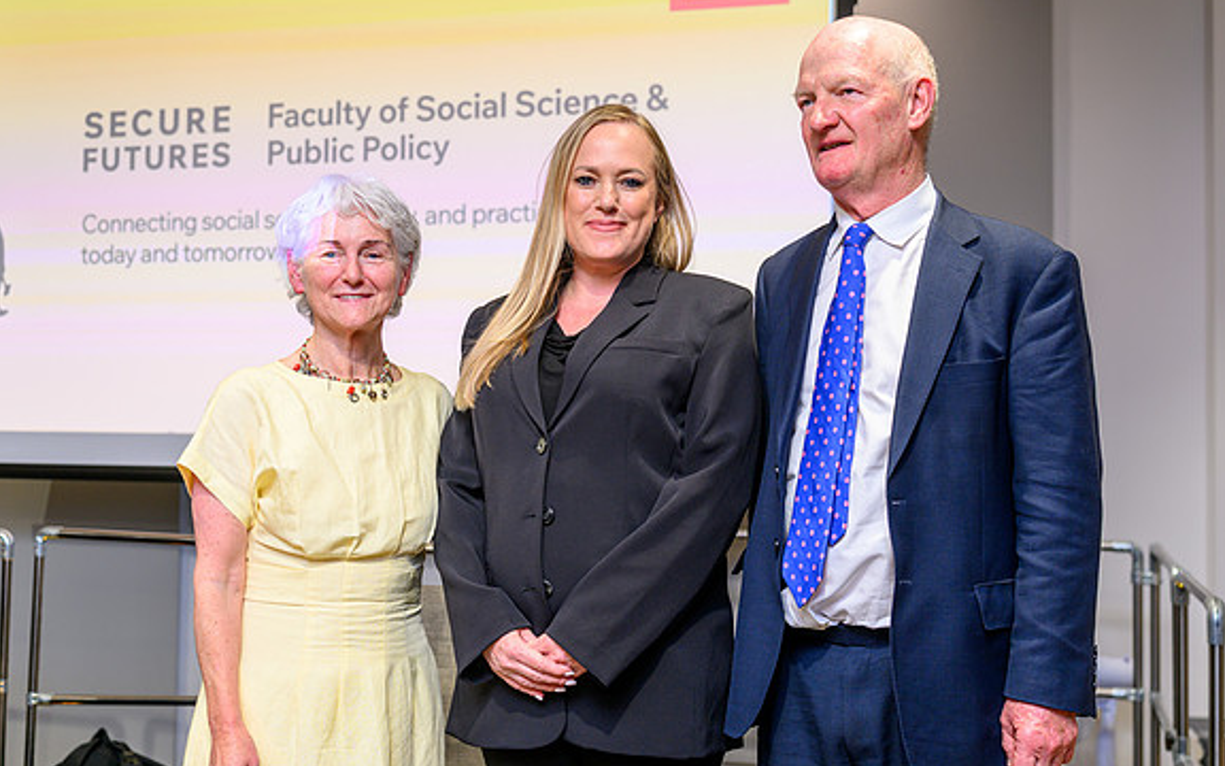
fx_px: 1536
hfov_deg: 43.5
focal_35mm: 46
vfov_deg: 28.0
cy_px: 352
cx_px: 610
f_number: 2.8
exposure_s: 1/200
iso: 400
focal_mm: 39
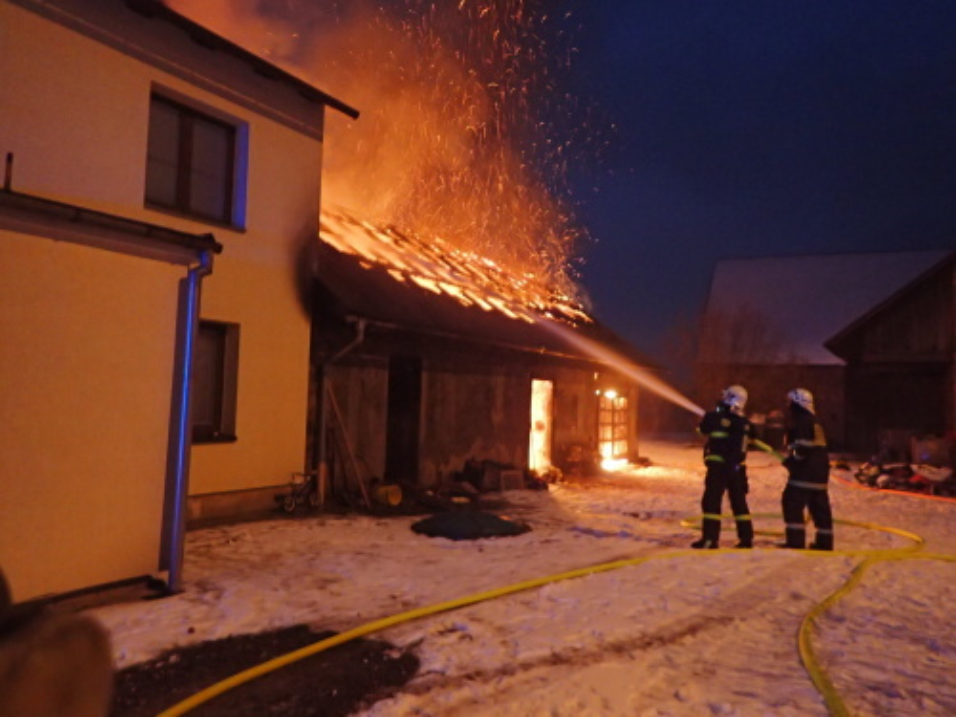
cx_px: 478
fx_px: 690
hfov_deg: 69.4
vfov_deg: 54.9
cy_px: 358
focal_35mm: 25
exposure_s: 1/13
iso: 800
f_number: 2
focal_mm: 4.5
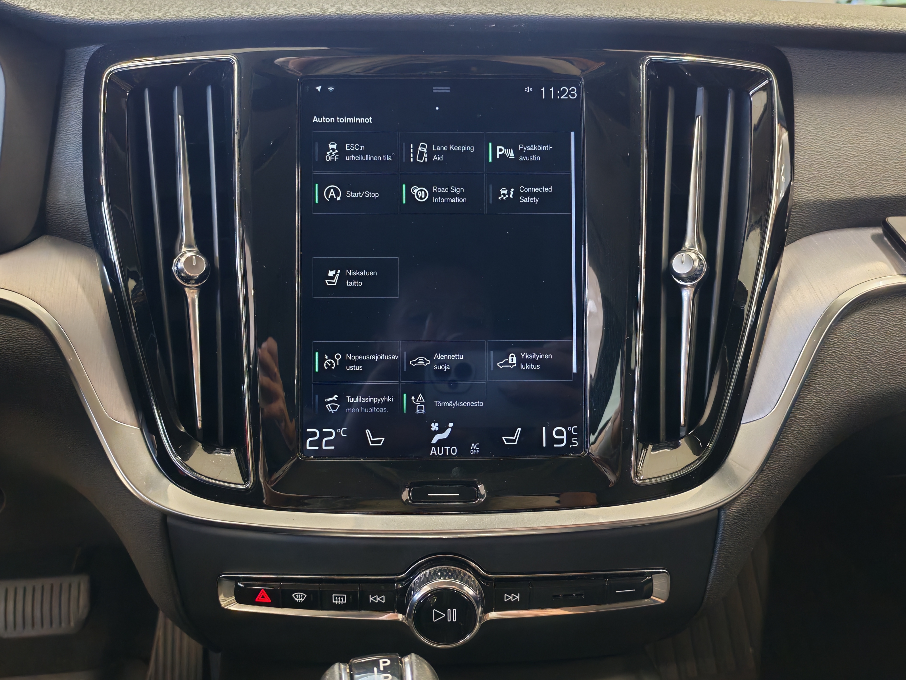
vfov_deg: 46.8
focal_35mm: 30
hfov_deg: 60.0
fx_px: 785
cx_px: 453
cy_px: 340
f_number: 1.9
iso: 1225
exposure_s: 1/50
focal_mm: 6.12
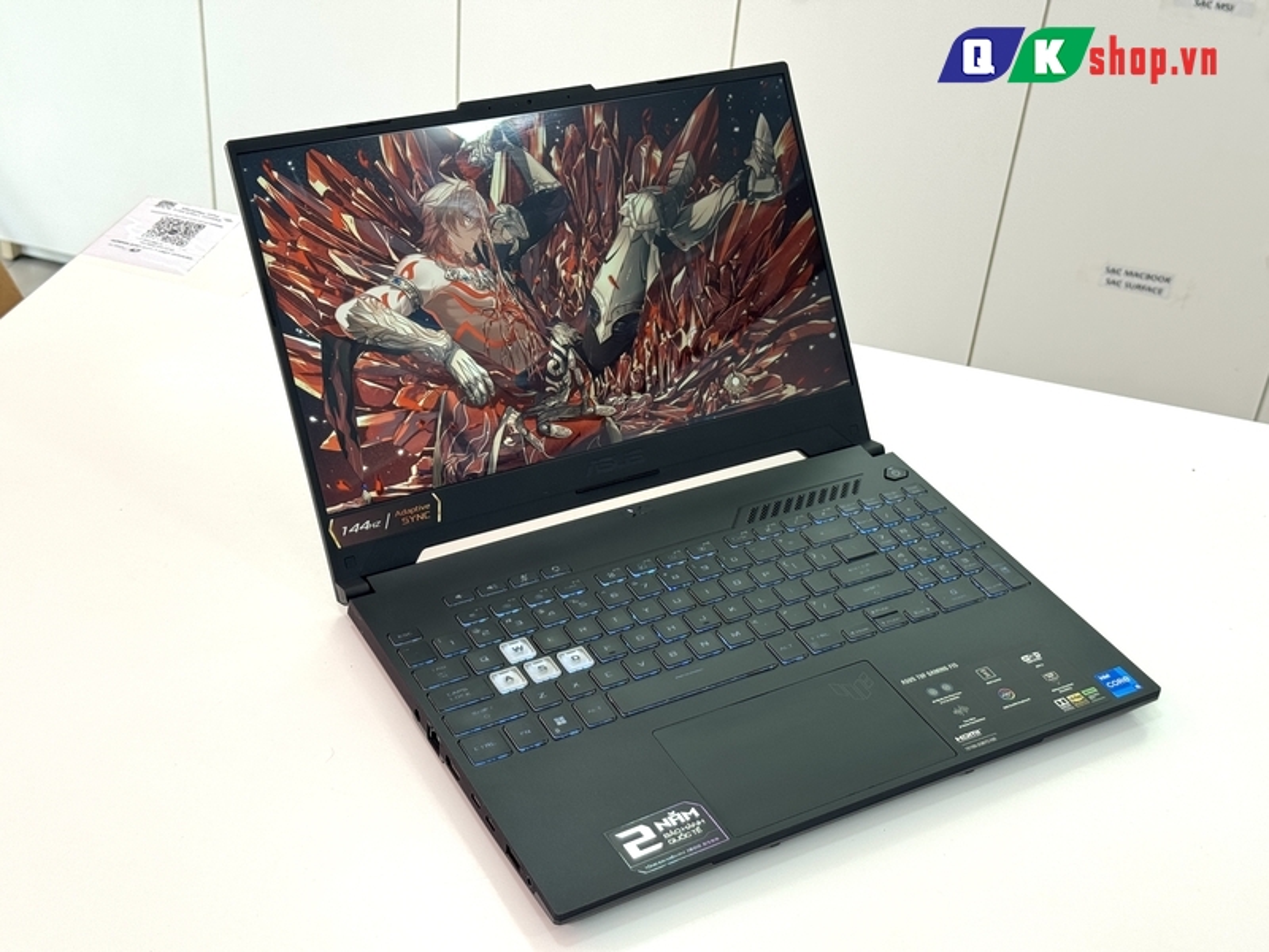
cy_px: 476
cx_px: 634
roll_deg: -4.7
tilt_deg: -34.7
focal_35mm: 48
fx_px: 1760
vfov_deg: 30.3
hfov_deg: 39.7
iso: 64
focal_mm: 6.76
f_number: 1.78
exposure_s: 1/122
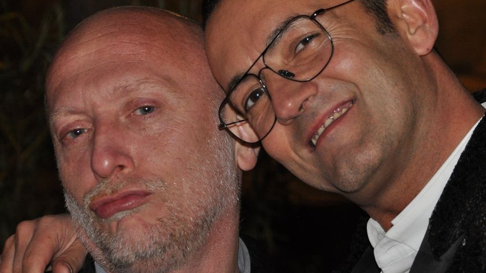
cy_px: 97
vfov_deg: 7.1
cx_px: 287
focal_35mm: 172
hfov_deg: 12.5
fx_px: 2216
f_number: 5.3
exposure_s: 1/60
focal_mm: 72
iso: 800
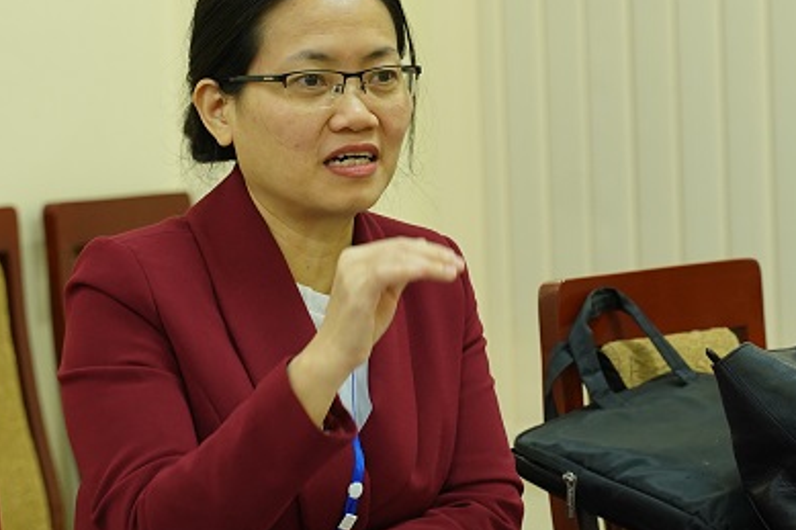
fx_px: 4133
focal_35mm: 187
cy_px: 267
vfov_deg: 7.3
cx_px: 465
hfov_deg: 11.0
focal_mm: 75
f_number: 4
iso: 1250
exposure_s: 1/80
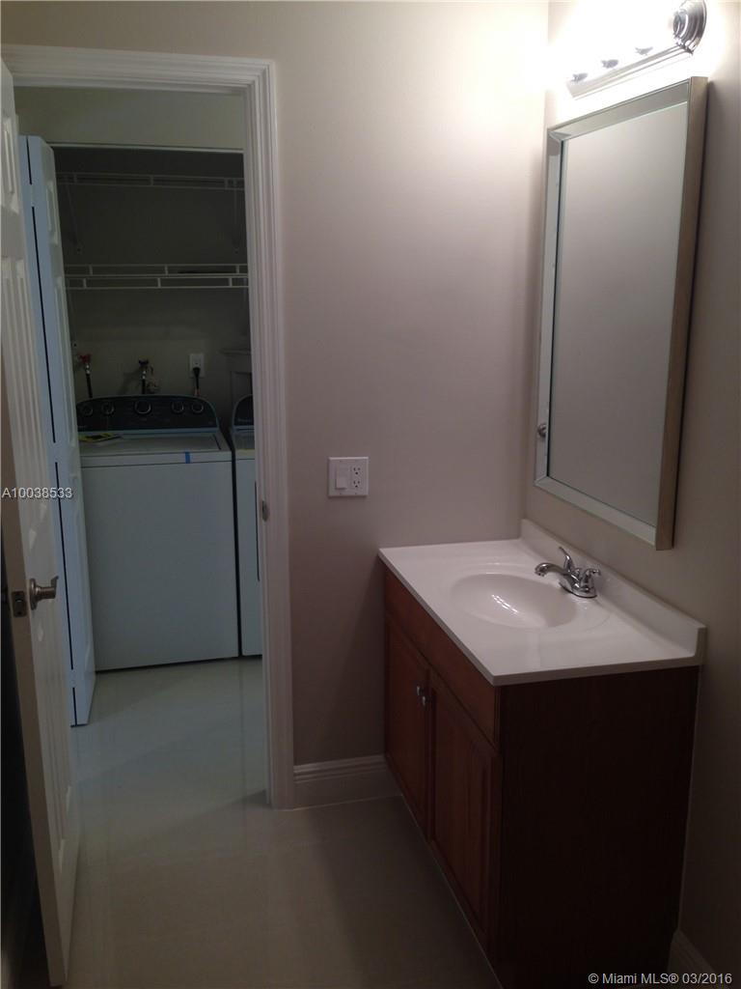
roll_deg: +0.1
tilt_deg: -11.2
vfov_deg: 55.4
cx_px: 370
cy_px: 494
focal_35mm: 33
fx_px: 942
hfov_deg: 42.9
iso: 50
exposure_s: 1/30
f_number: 2.4
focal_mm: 4.12
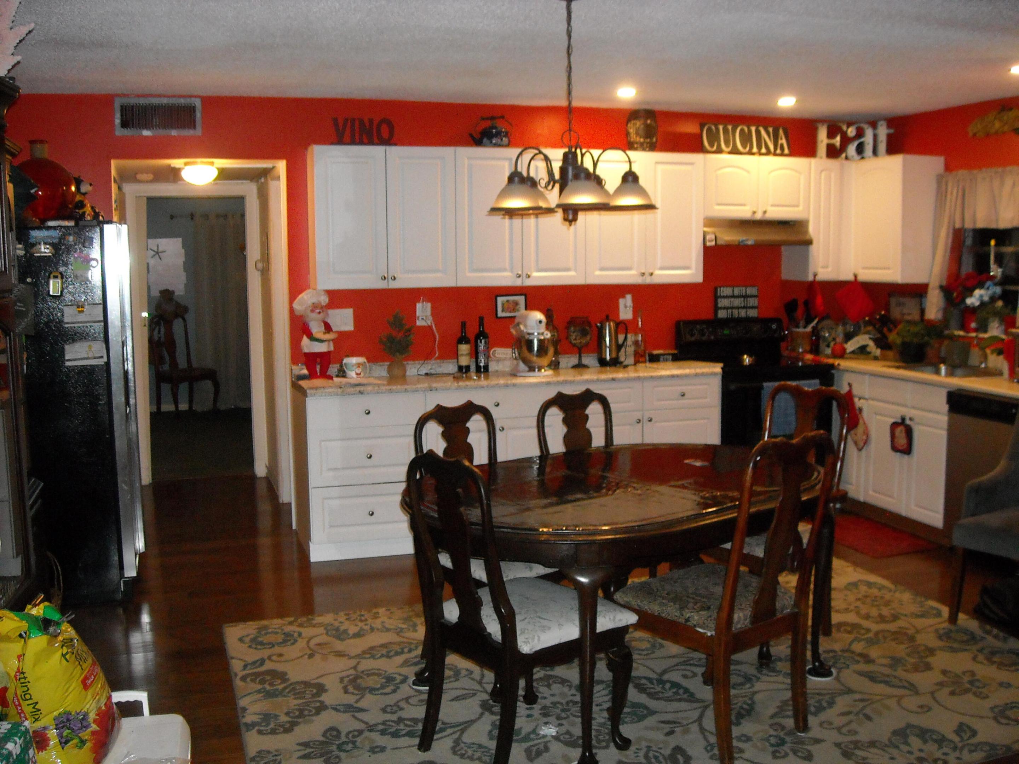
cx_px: 510
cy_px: 382
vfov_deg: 40.7
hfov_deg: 52.6
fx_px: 1030
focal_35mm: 35
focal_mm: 5.7
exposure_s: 1/60
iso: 400
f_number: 2.8
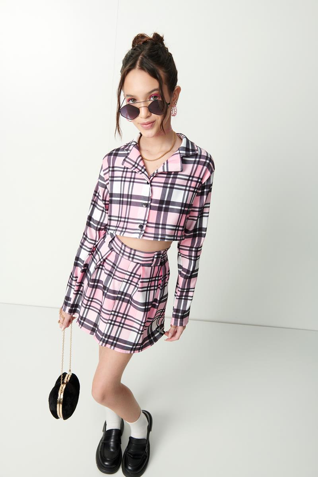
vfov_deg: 63.7
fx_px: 384
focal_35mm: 29
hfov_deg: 45.0
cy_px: 238
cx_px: 159
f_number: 7.1
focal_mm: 29
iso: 250
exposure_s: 1/160
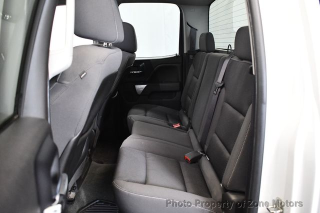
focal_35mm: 31
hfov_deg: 60.3
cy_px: 106
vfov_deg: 42.3
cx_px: 160
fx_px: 275
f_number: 3.8
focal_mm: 21
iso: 3600
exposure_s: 1/60
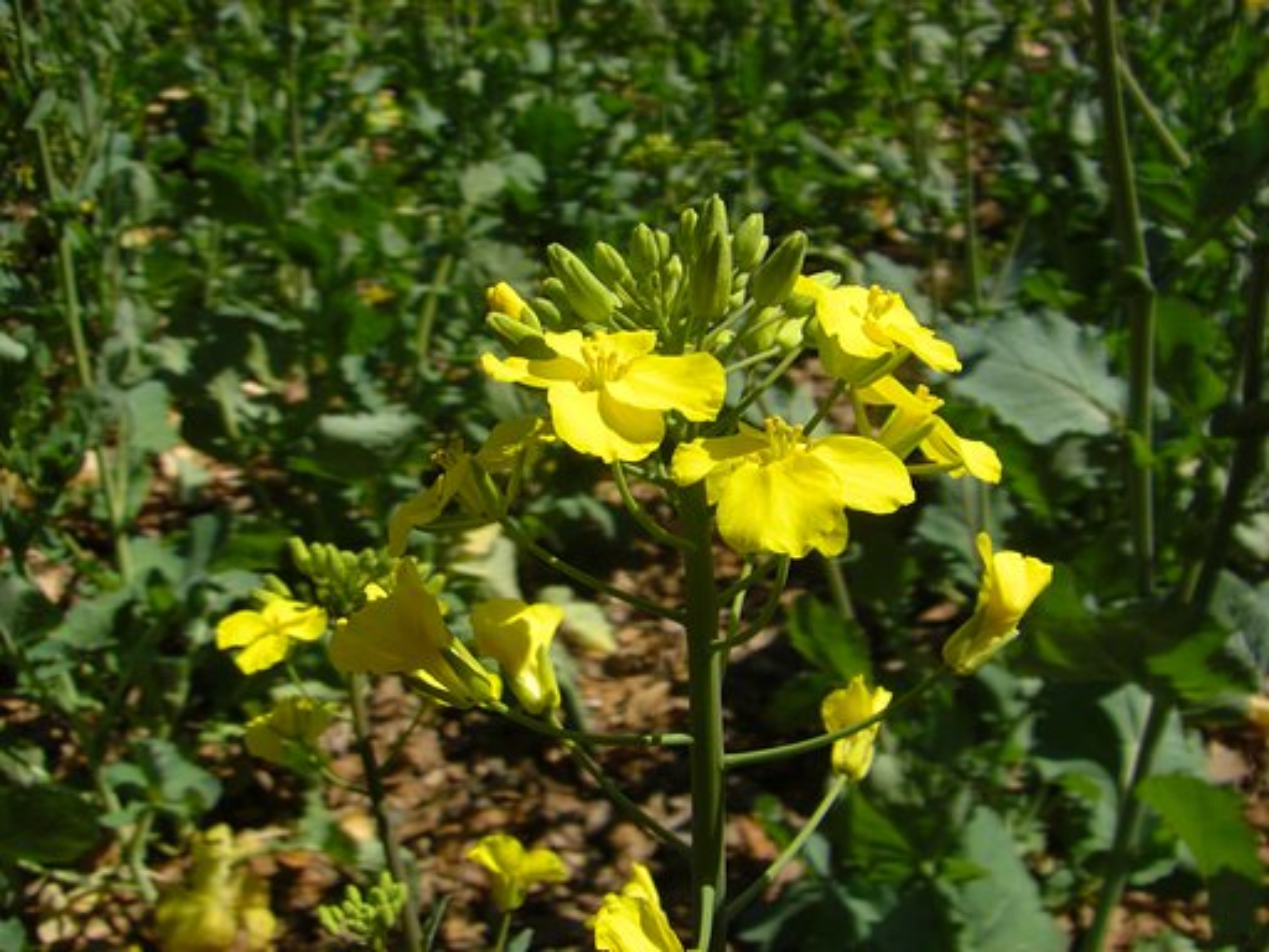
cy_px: 476
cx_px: 634
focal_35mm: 38
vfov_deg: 37.7
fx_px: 1393
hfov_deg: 49.0
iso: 50
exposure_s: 1/500
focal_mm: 6.3
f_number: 4.6
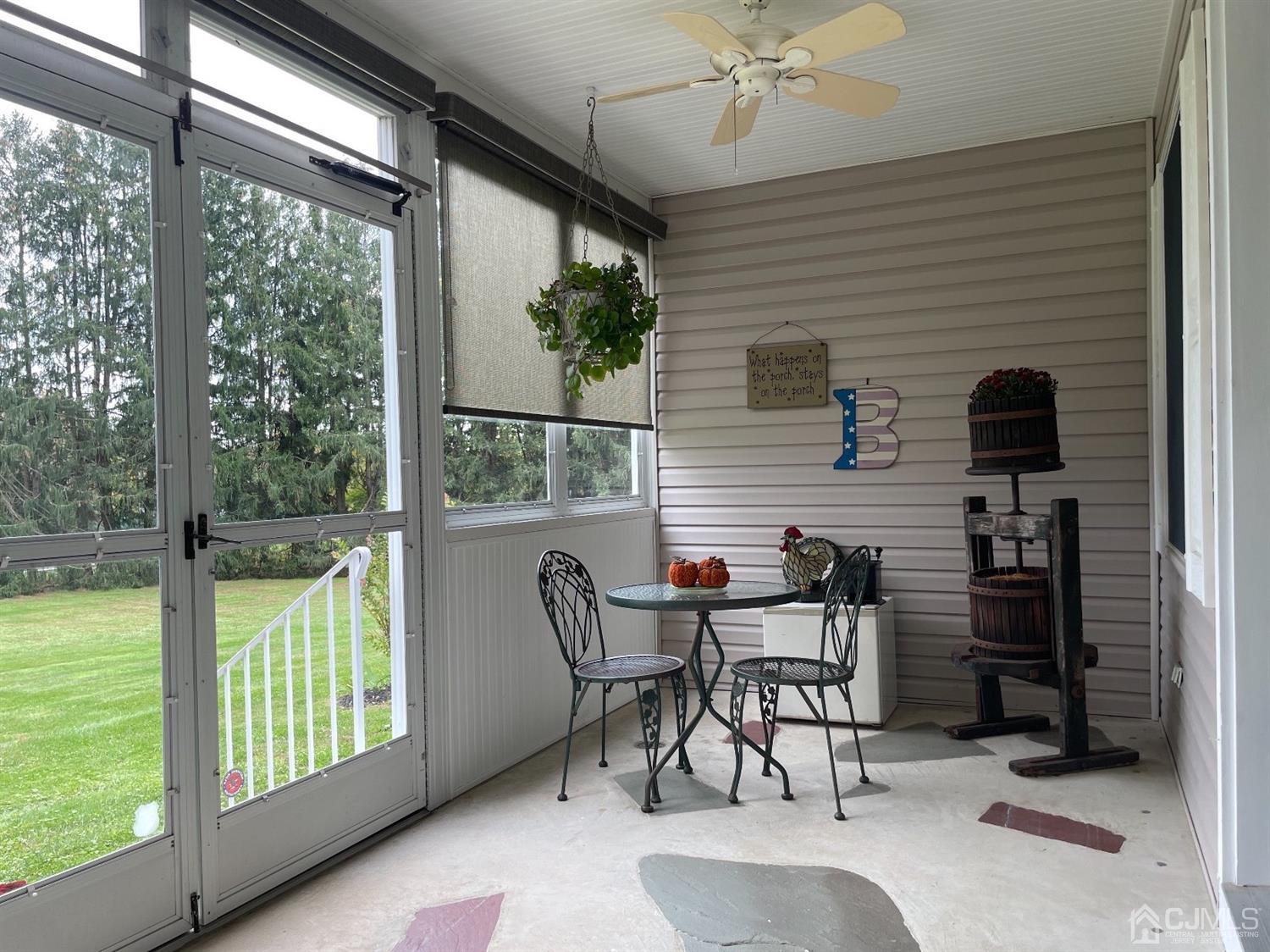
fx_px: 954
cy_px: 476
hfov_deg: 67.3
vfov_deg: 53.0
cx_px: 635
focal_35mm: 26
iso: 32
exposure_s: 1/121
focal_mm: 4.2
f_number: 1.6
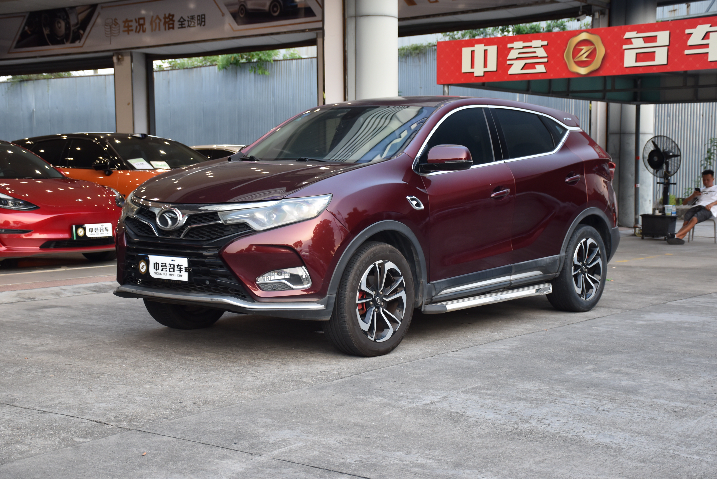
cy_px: 240
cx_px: 358
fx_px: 1046
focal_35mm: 52
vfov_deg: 25.8
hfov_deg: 37.8
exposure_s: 1/60
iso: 500
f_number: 4.2
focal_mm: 35
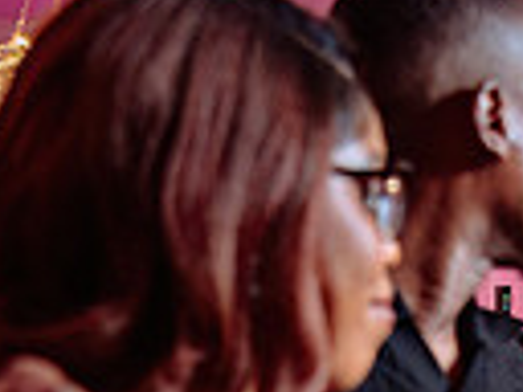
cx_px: 474
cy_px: 602
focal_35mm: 135
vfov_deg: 10.6
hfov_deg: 14.5
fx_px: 2040
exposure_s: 1/80
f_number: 3.2
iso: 1000
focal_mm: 31
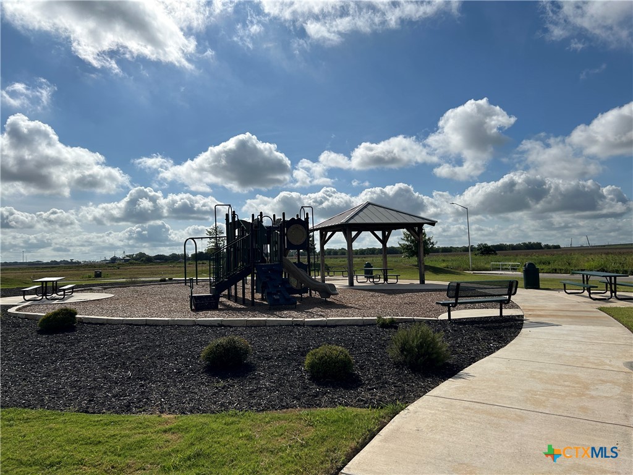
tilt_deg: -0.4
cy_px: 238
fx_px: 475
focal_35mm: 26
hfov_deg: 67.3
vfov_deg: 53.1
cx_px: 316
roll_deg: +2.2
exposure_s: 1/14286
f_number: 1.5
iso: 50
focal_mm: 5.7
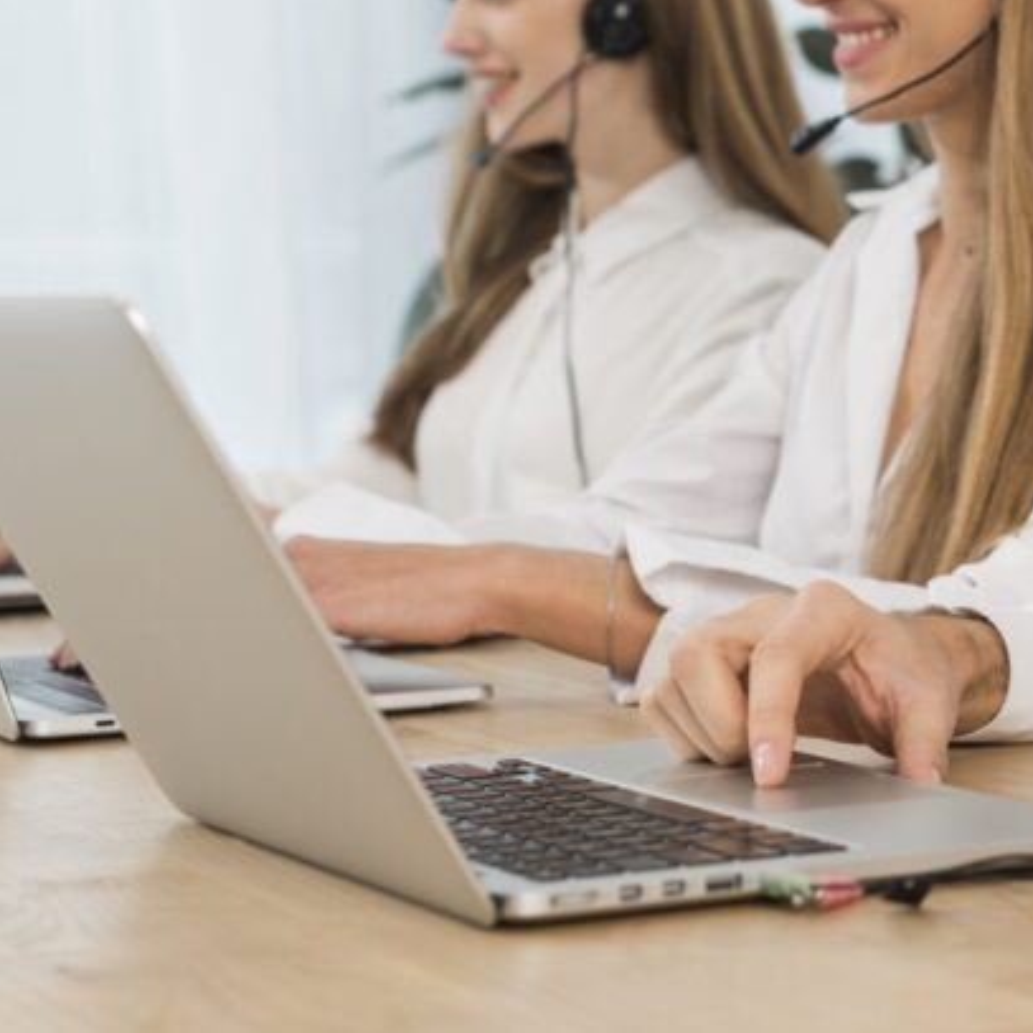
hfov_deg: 15.9
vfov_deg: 16.1
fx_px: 3613
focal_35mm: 107
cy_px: 168
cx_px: 1053
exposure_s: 1/125
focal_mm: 50
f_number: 4.5
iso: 500
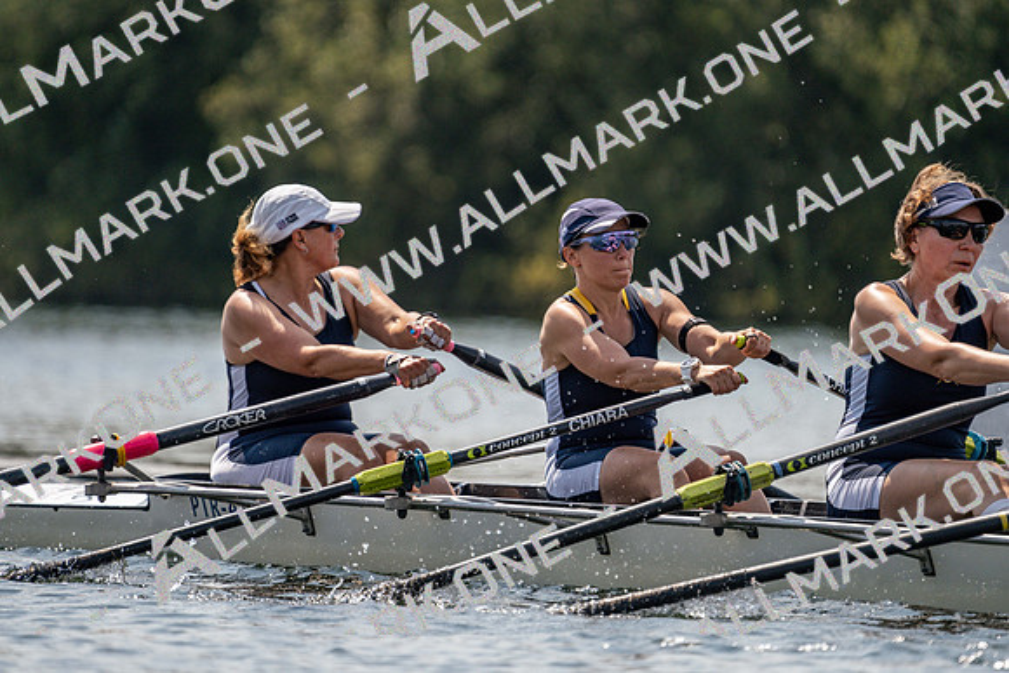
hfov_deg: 3.4
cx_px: 504
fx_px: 16820
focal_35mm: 600
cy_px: 336
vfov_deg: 2.3
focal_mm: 600
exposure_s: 1/1600
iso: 250
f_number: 6.3
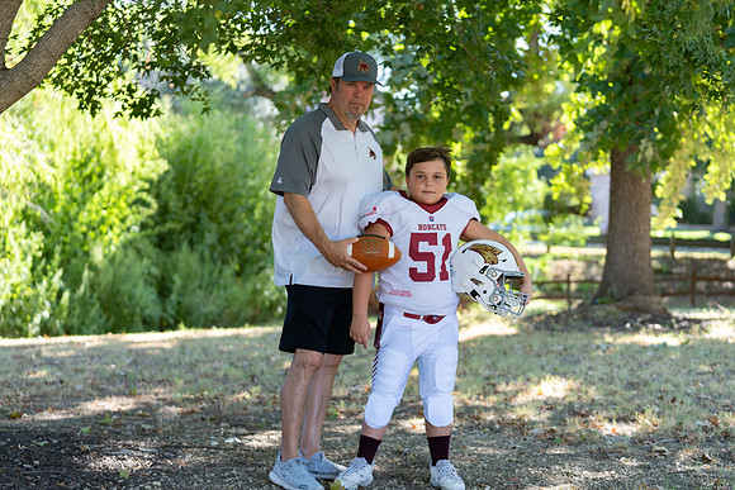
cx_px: 368
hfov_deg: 28.8
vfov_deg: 19.5
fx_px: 1429
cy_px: 245
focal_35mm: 70
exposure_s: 1/320
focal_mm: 70
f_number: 2.8
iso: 200
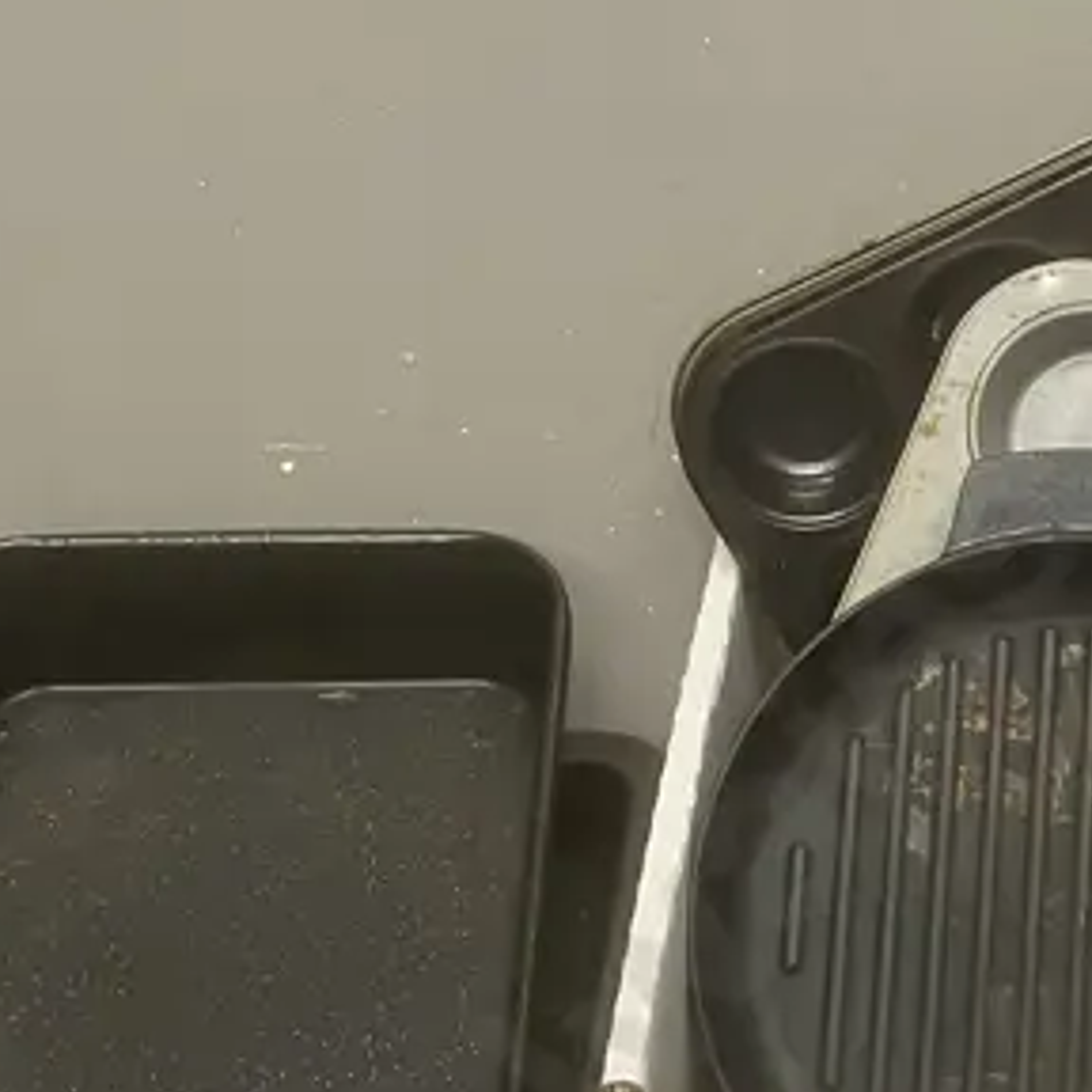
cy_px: 584
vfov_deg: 19.7
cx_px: 971
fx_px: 3141
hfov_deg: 19.4
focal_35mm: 88
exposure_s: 1/50
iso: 80
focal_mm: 3.99
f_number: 1.8
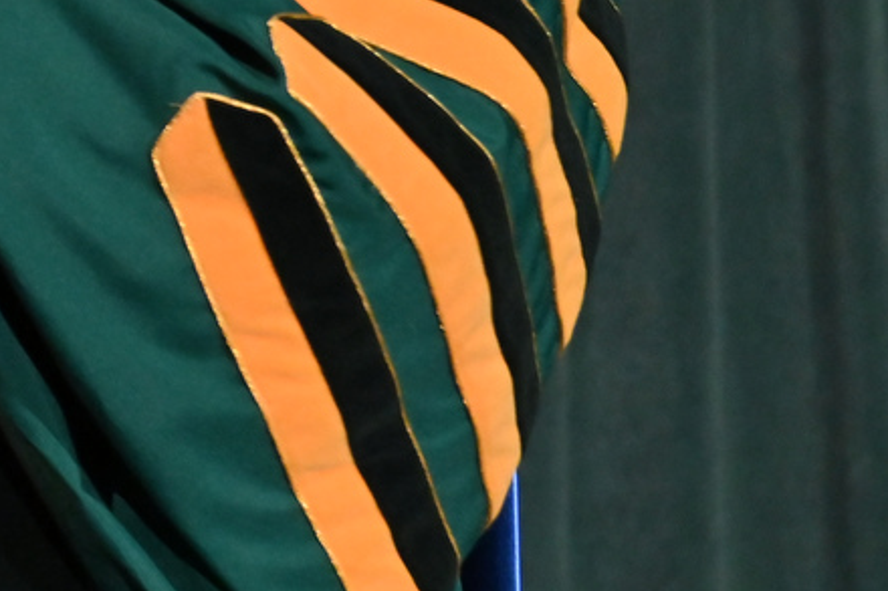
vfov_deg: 5.0
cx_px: -674
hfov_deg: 7.4
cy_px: -361
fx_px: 6657
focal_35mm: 270
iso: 3200
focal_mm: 66
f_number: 5
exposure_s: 1/320
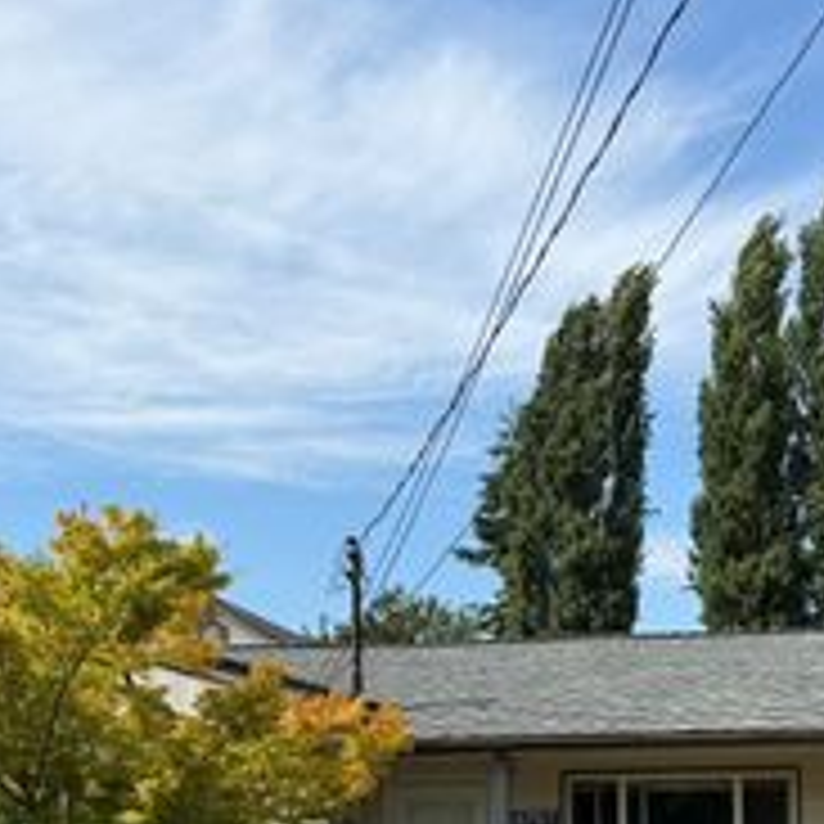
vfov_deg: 28.4
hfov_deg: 29.4
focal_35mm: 58
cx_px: 531
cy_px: 750
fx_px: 1562
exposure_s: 1/4673
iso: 80
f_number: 1.78
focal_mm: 6.76
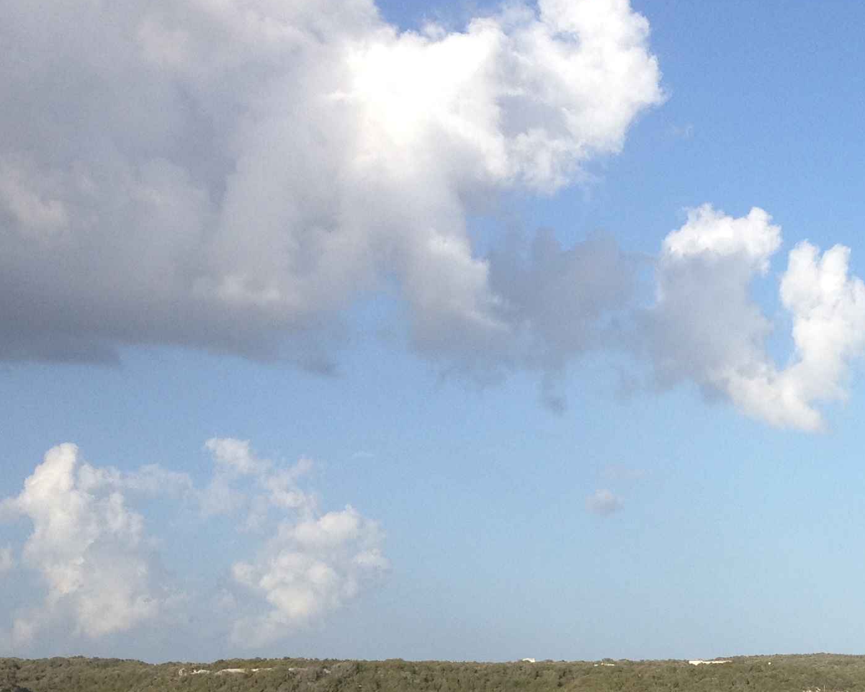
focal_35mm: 80
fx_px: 2048
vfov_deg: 18.5
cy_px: 732
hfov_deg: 22.4
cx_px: 972
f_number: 2.4
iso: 64
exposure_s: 1/1151
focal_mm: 4.28
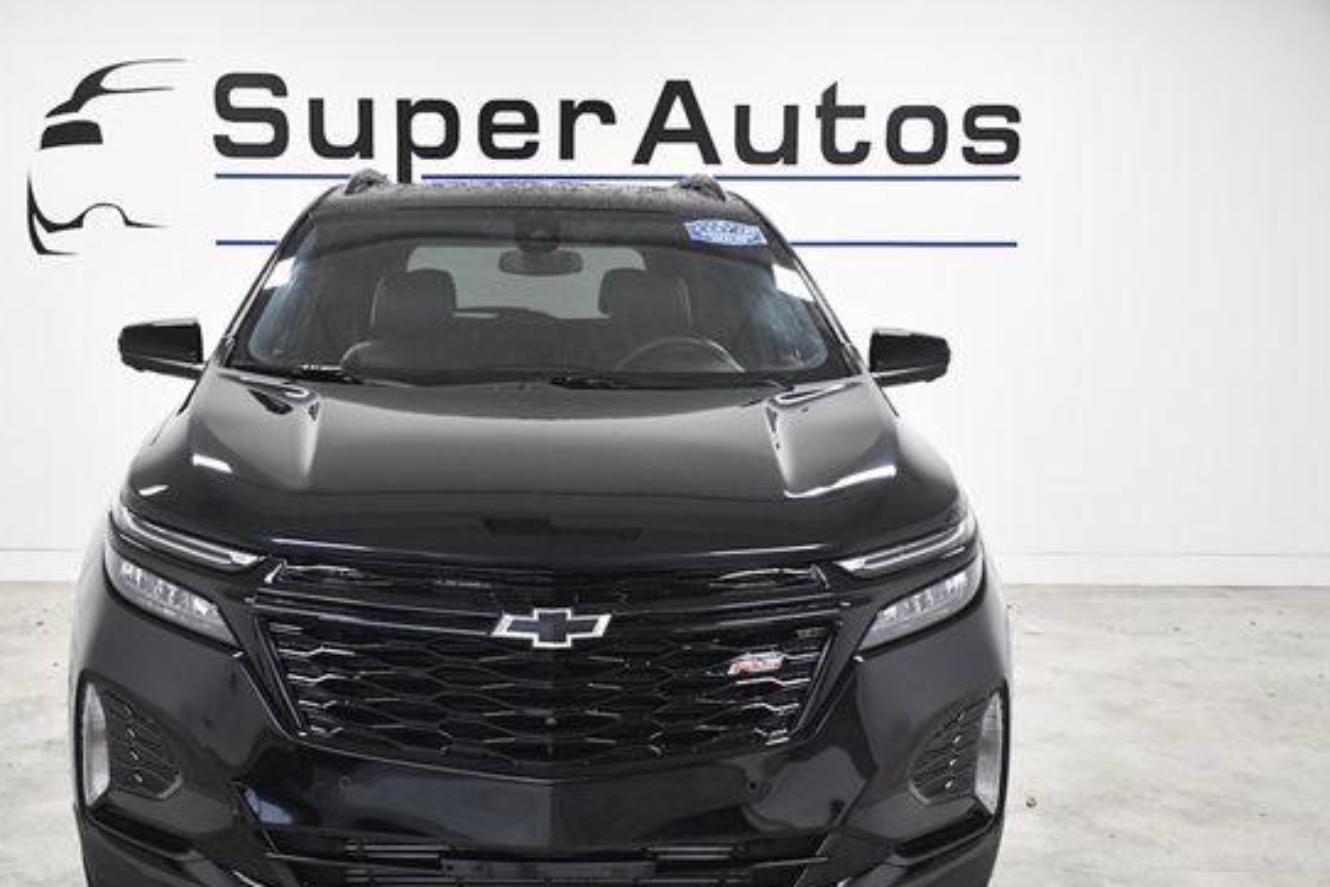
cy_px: 518
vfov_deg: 29.2
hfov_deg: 42.6
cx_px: 554
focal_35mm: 46
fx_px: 1699
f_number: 4.5
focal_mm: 26
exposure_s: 1/400
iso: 2500
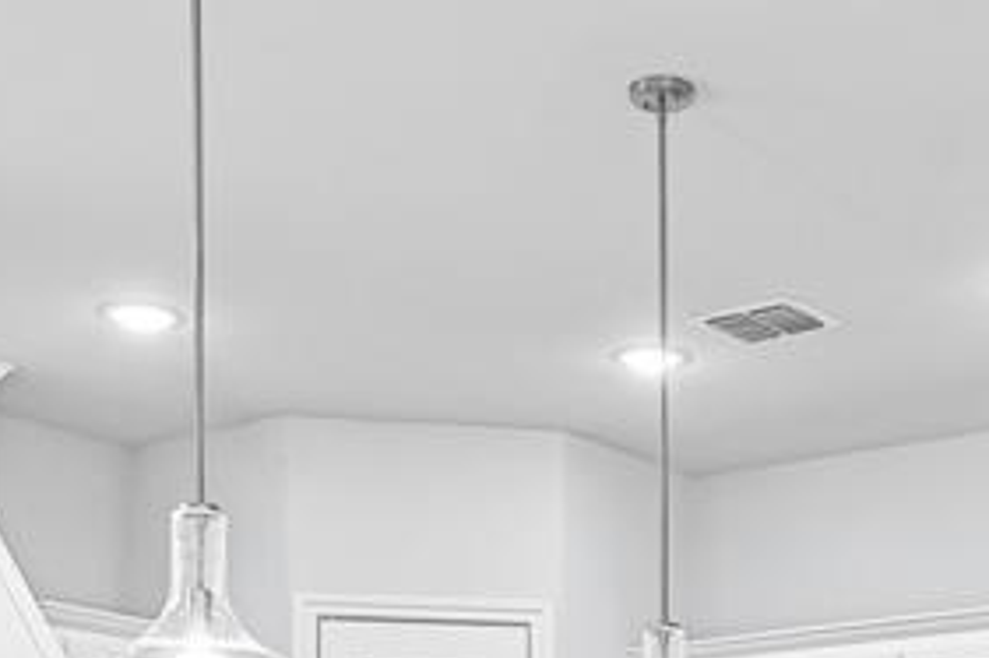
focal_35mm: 75
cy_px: 999
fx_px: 2054
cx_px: 739
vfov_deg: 16.5
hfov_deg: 26.7
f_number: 8
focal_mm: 20.5
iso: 400
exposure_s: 1/30
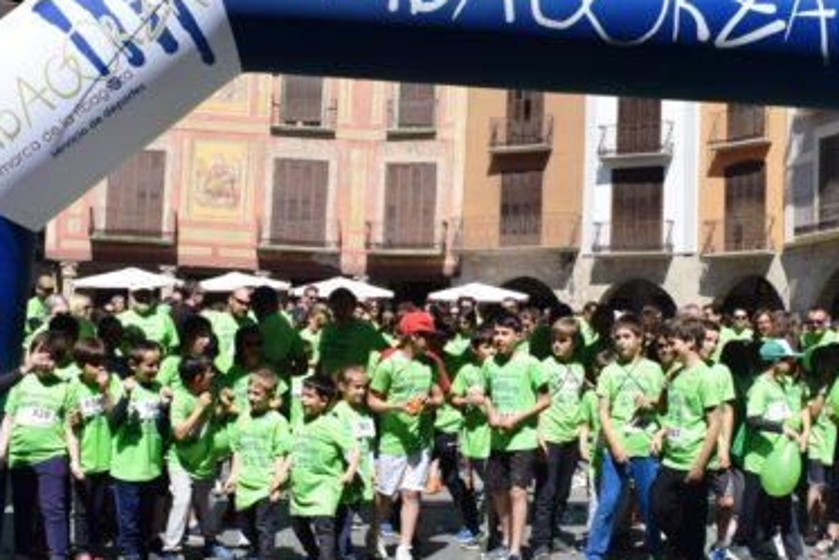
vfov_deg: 24.2
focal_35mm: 56
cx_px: 472
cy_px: 279
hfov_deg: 35.6
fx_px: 1306
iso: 200
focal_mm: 20
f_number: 10
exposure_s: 1/400
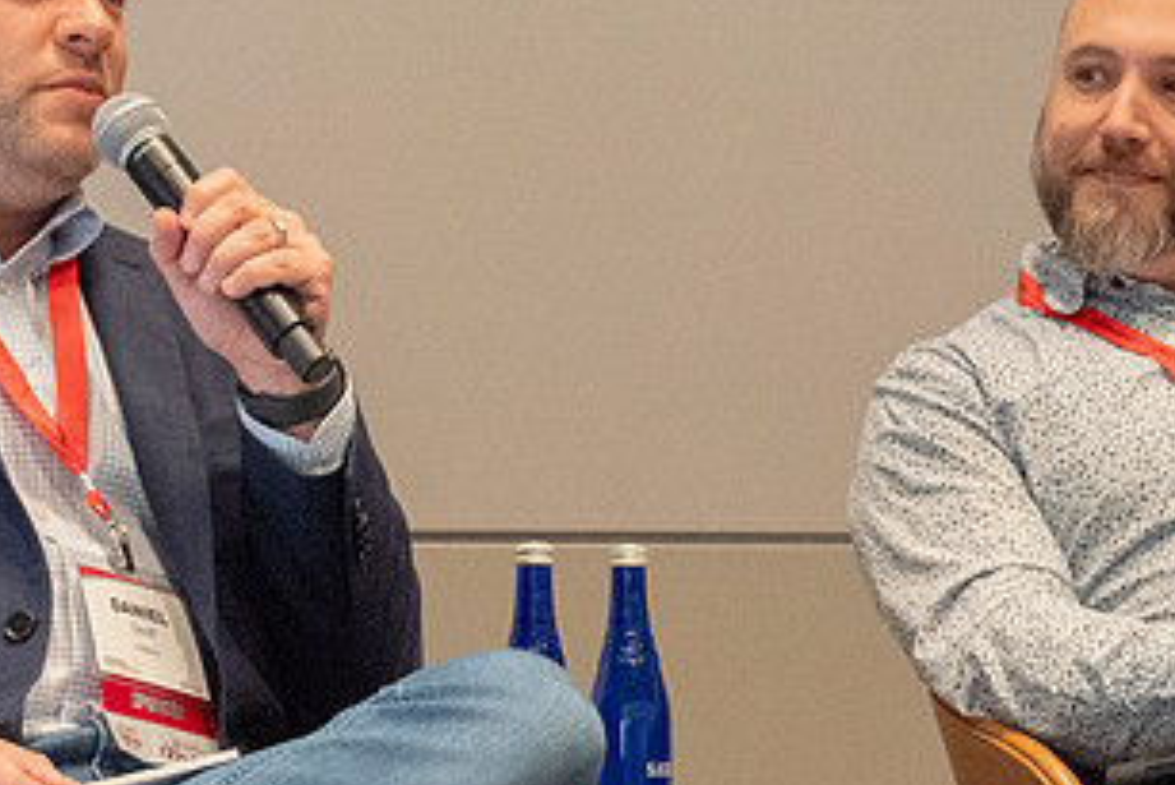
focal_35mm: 169
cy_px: 389
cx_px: 211
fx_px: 5518
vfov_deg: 8.1
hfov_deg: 12.1
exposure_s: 1/80
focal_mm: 56
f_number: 7.1
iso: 10000
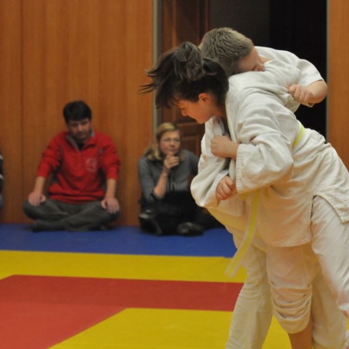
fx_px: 1540
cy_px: 175
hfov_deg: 12.9
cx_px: 226
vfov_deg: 12.9
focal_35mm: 135
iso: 1600
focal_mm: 70
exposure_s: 1/200
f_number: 3.5
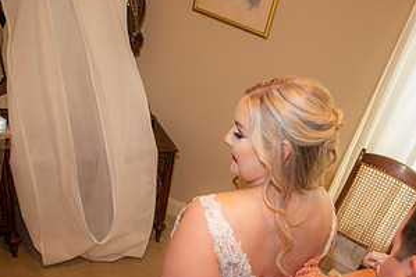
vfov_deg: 37.1
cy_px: 255
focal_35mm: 33
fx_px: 381
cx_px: 266
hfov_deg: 56.4
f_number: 2.8
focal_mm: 17
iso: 640
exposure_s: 1/80
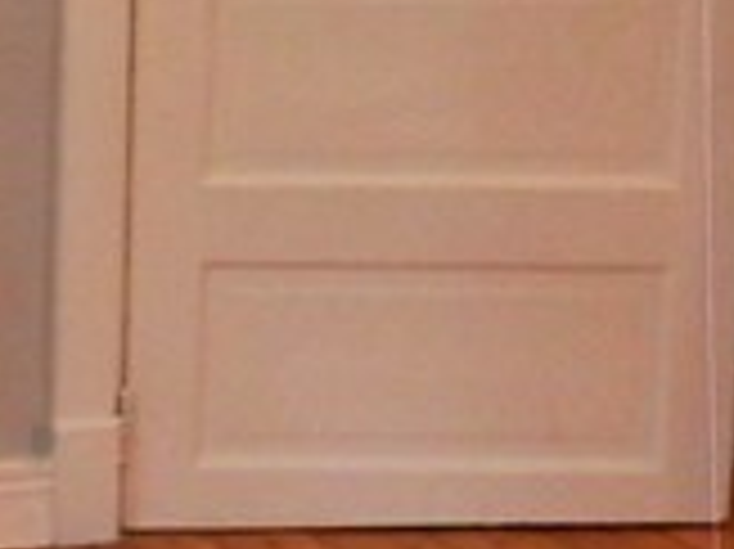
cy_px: -108
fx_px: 3327
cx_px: -581
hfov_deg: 11.7
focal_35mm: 157
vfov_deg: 9.3
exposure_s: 1/13
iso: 200
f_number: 3
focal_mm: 4.5
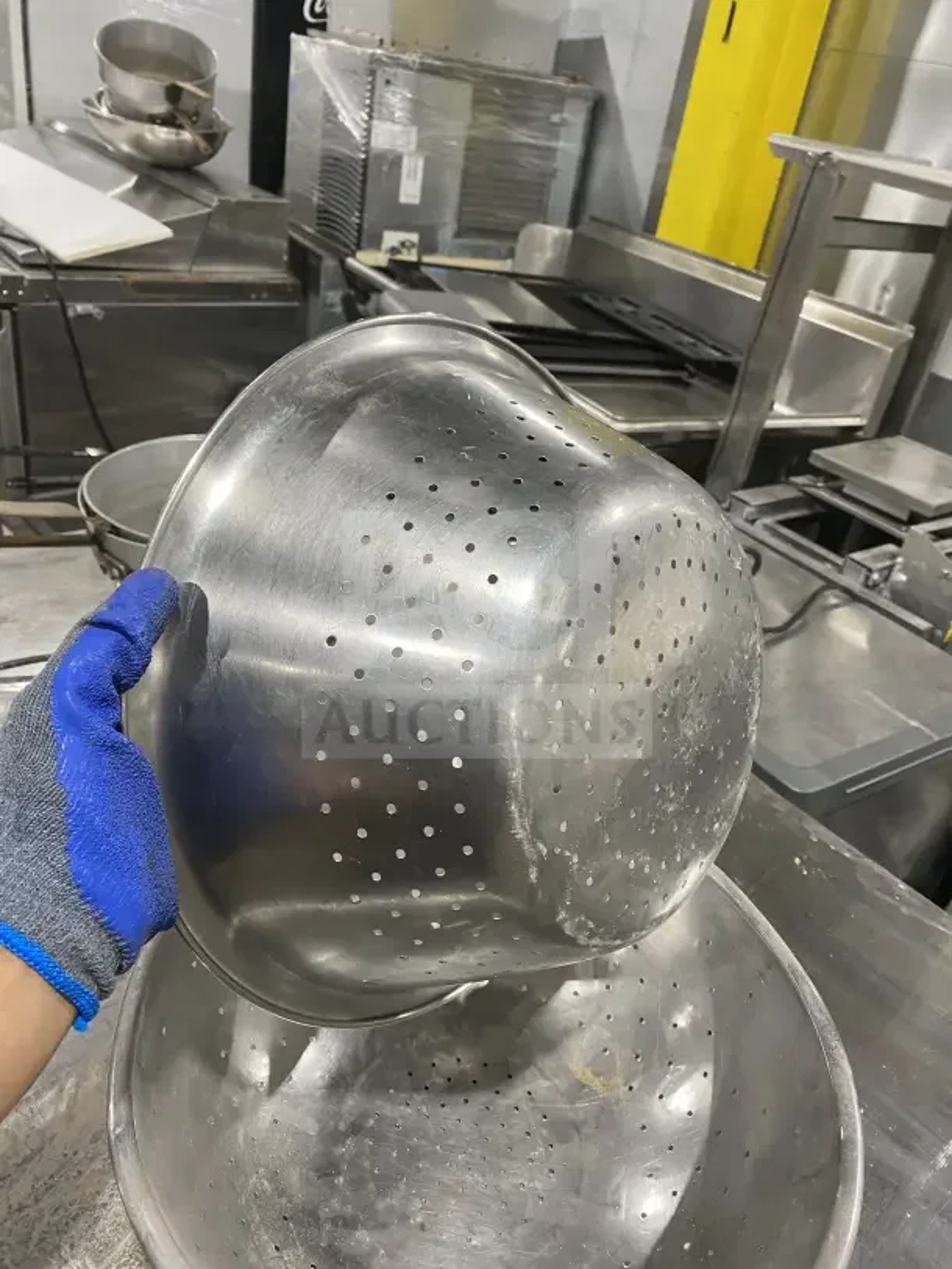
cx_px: 476
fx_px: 953
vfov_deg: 67.3
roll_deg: -11.2
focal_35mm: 26
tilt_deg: -29.4
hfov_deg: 53.1
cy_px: 634
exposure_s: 1/60
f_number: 1.8
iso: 160
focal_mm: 4.25
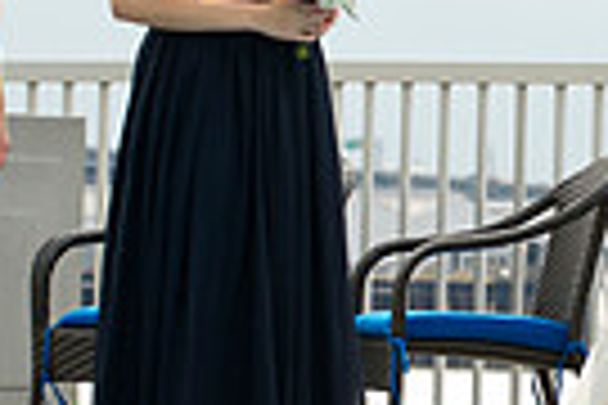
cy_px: 81
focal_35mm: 438
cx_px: 608
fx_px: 7397
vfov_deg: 3.1
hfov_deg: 4.7
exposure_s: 1/250
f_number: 4
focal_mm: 102
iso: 200
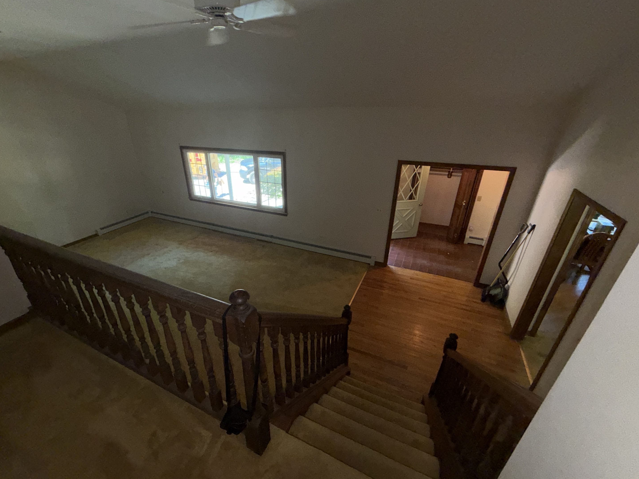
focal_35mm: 15
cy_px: 242
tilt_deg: -26.2
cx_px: 298
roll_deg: +1.6
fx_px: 277
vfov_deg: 81.7
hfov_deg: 98.0
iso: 125
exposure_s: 1/60
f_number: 2.2
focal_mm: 2.22
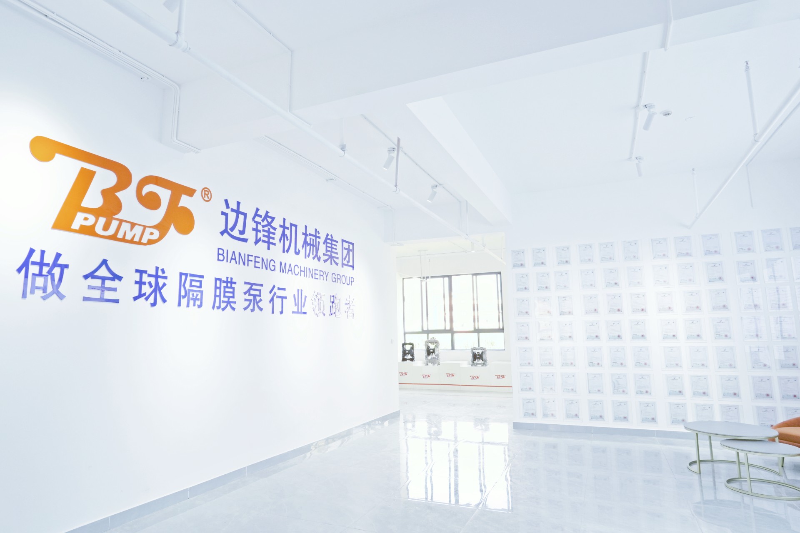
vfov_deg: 61.9
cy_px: 266
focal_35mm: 20
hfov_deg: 84.0
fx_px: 444
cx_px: 400
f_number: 9
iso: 500
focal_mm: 20
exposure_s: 1/80
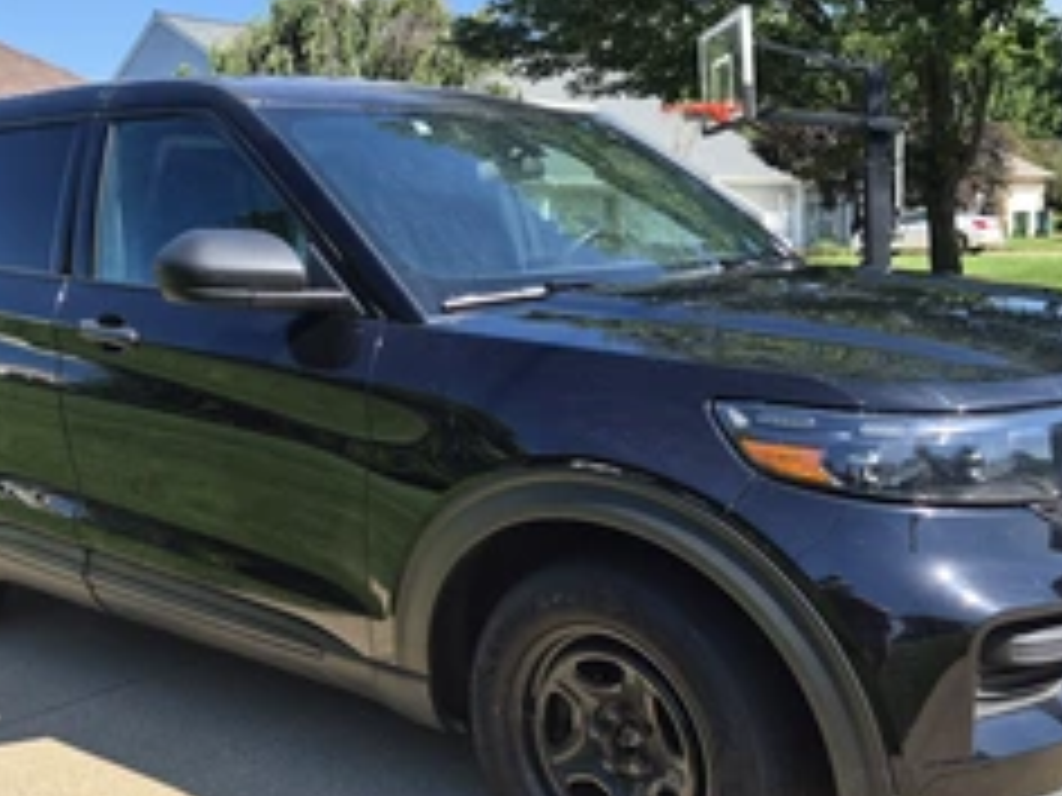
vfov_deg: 36.5
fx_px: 1196
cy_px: 526
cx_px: 648
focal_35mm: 39
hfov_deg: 47.5
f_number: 1.8
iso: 80
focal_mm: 5.4
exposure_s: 1/2824
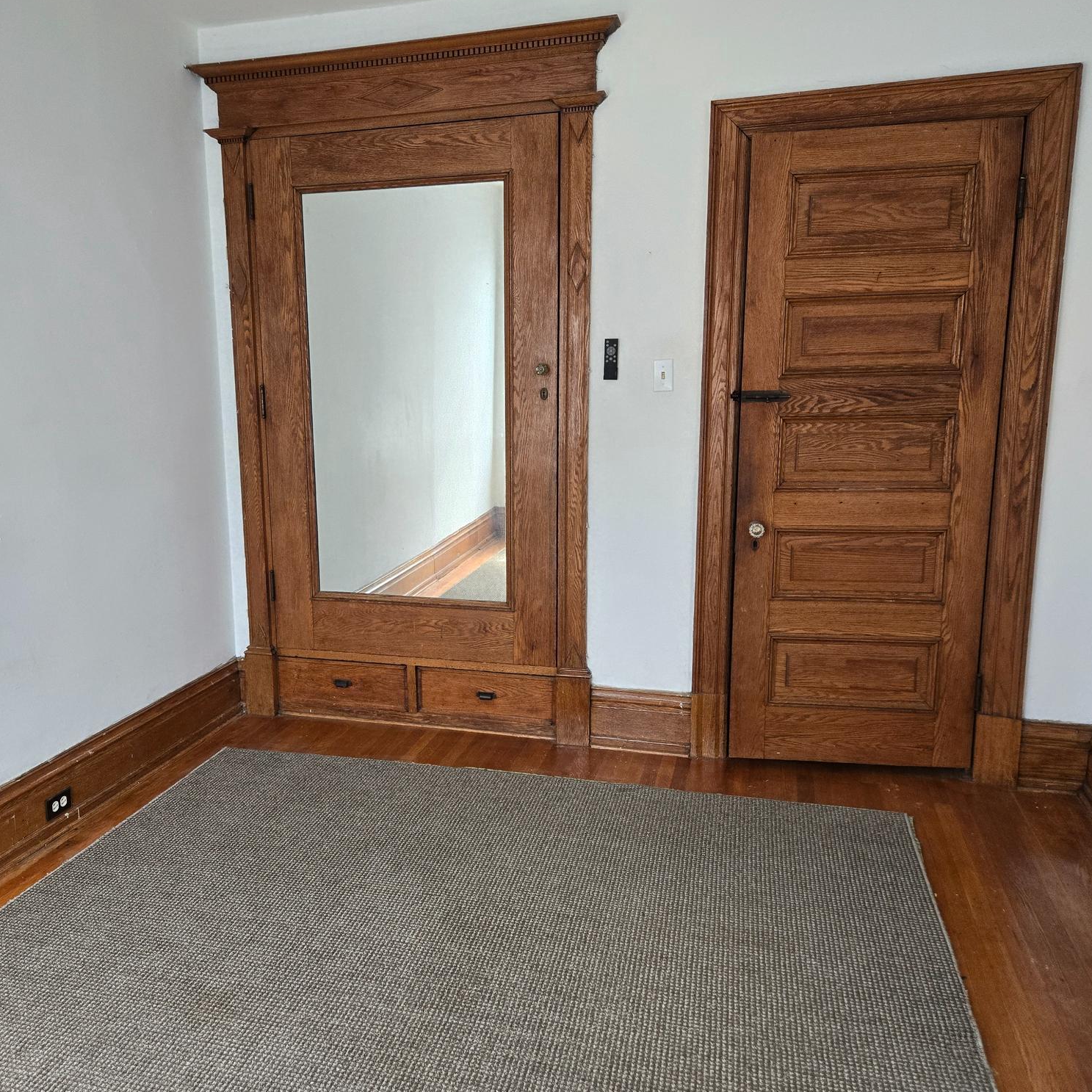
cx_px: 457
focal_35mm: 28
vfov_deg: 57.3
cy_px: 554
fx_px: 999
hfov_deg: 57.0
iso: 250
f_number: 1.8
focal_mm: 5.4
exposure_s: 1/120
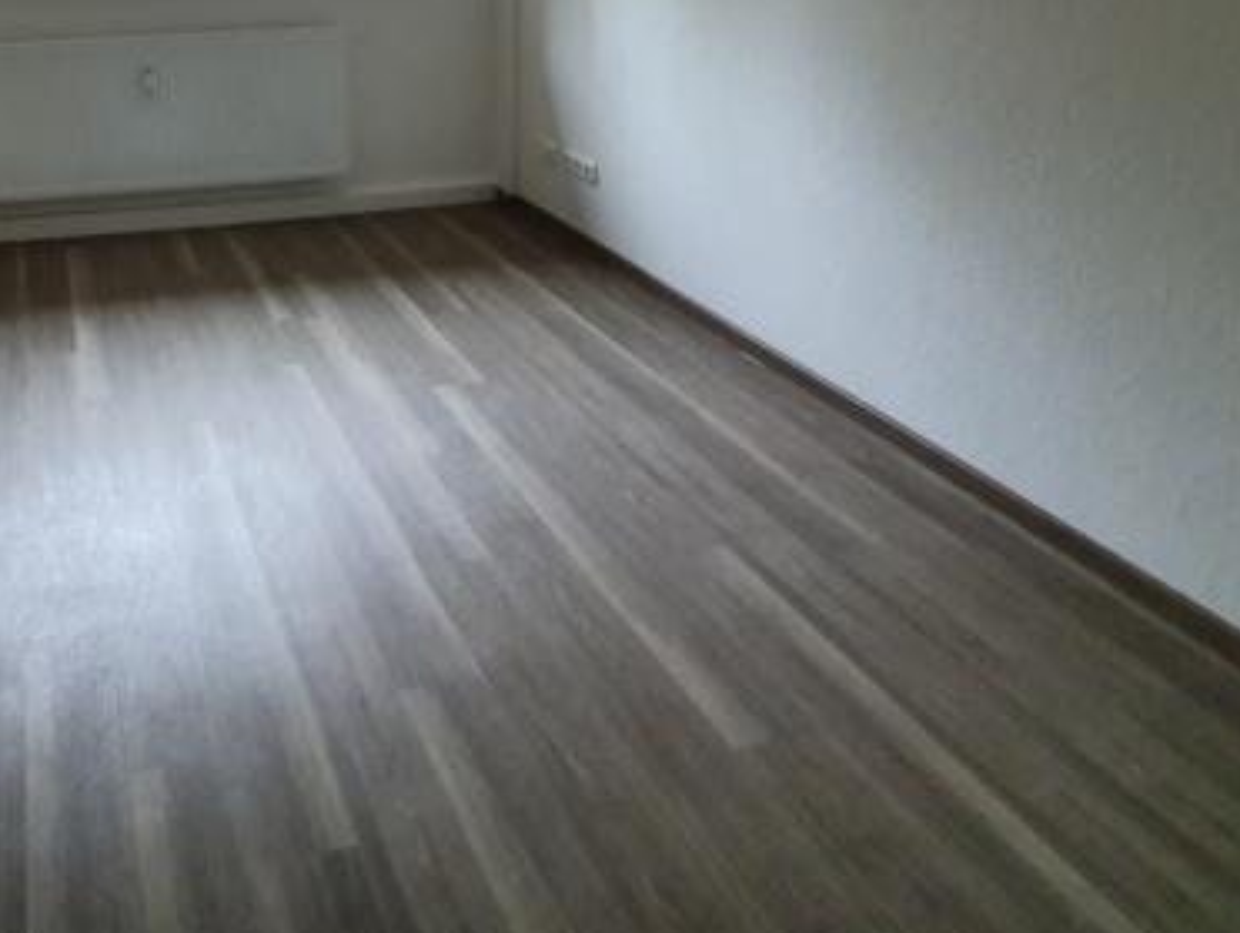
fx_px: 1004
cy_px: -20
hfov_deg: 57.4
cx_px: 204
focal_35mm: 28
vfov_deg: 42.4
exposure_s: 1/33
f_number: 2.2
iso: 640
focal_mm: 1.8
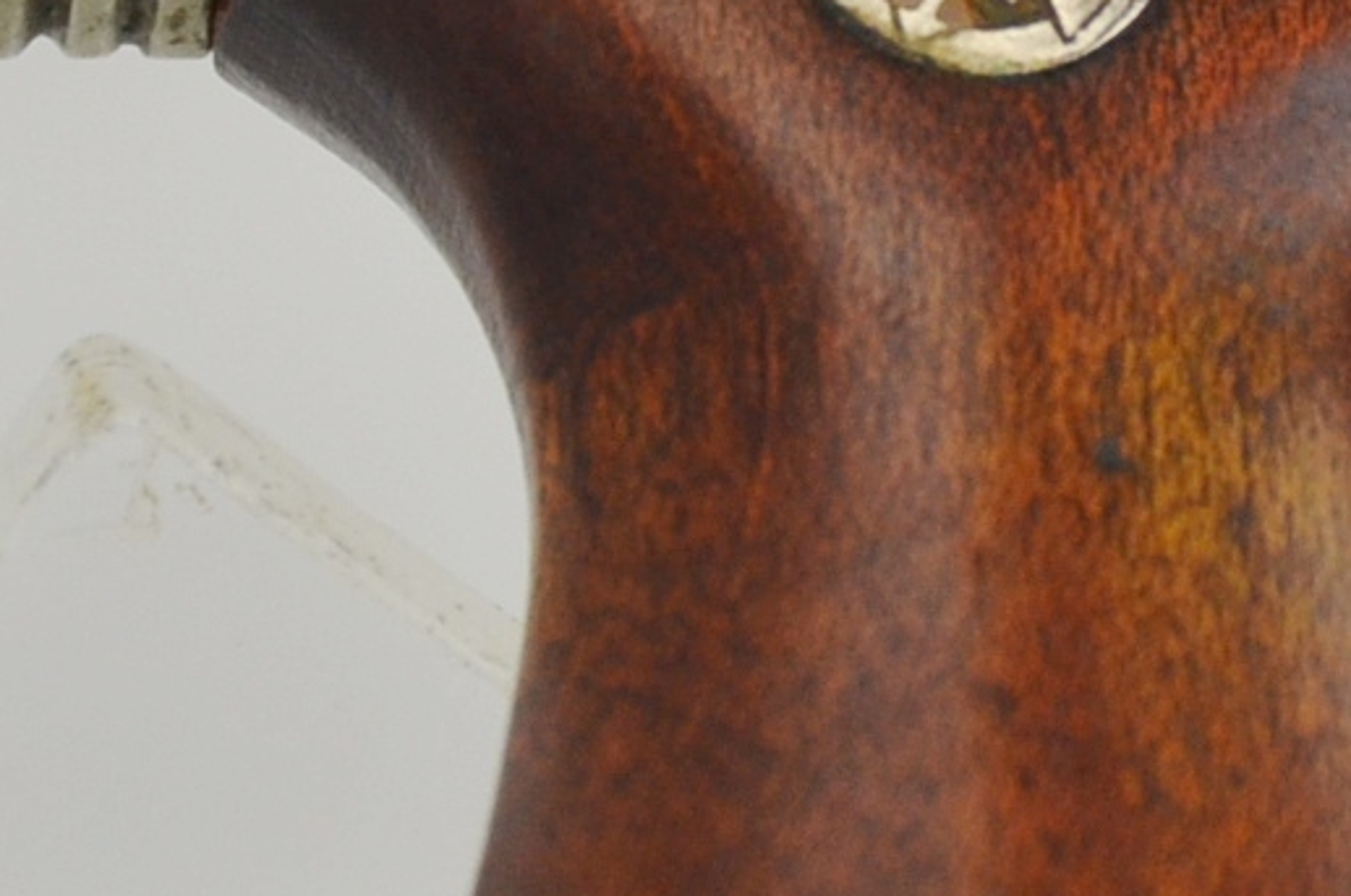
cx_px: 985
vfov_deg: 1.4
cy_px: -29
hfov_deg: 2.1
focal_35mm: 964
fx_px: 36134
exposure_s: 1/250
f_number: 5.6
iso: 720
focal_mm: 135
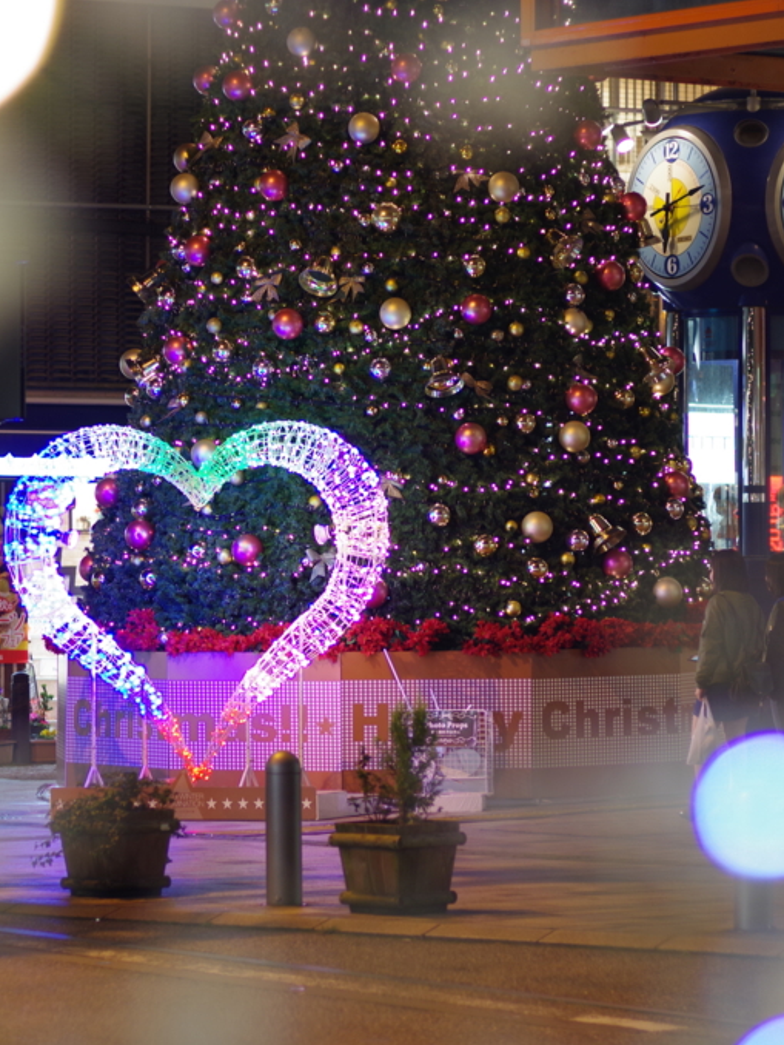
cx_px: 357
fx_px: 5040
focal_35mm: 167
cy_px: 525
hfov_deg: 8.9
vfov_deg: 11.8
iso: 200
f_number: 2.2
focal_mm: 77
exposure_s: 1/10
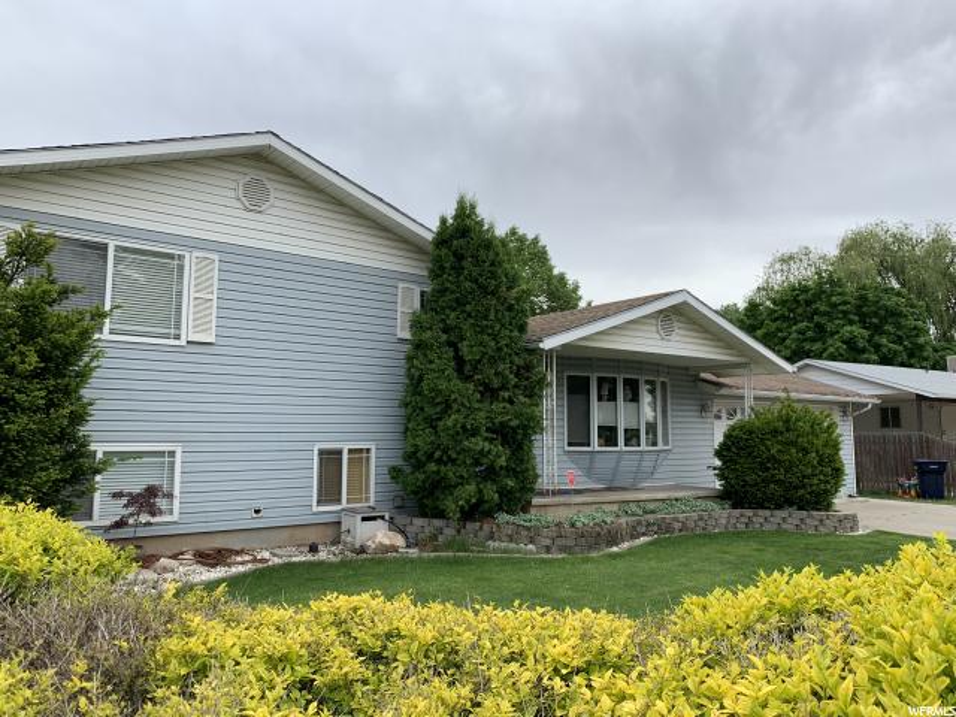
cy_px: 358
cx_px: 478
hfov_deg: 67.3
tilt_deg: +6.7
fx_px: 718
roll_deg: +0.1
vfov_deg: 53.1
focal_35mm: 26
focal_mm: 4.25
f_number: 1.8
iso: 25
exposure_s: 1/743
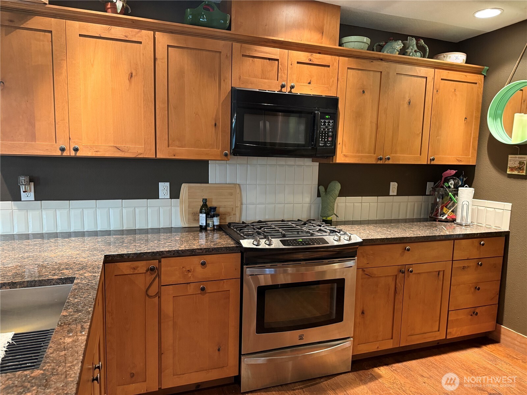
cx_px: 264
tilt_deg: -5.2
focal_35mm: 24
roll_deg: -1.7
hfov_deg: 71.6
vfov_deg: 56.8
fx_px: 365
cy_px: 198
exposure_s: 1/60
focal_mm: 6.76
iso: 640
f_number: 1.78
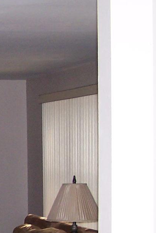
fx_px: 857
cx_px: -124
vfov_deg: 15.5
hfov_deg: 9.9
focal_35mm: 132
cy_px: 176
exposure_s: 1/60
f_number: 2.8
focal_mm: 6.3
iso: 140
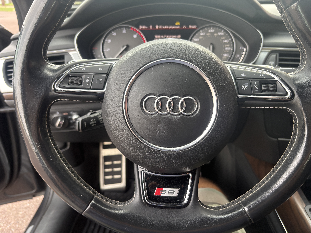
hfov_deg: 67.3
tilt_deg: -26.3
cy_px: 116
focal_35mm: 26
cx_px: 156
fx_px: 234
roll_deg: +0.3
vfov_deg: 53.1
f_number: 1.6
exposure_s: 1/121
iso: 100
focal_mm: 5.96
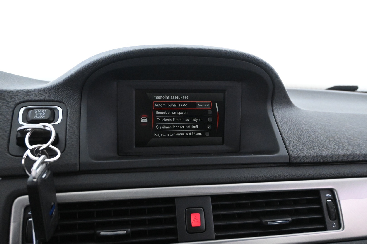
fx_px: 367
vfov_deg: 36.9
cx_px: 184
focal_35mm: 36
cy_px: 122
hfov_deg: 53.1
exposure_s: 1/60
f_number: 4.5
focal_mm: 24
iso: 6400
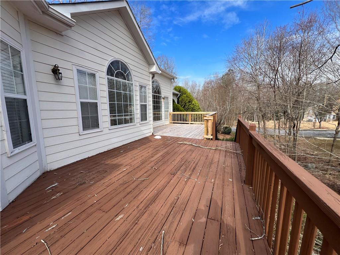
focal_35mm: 13
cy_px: 128
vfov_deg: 89.9
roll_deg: +0.3
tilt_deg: -7.6
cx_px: 170
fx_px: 128
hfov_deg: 106.2
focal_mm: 1.57
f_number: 1.8
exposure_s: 1/791
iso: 32
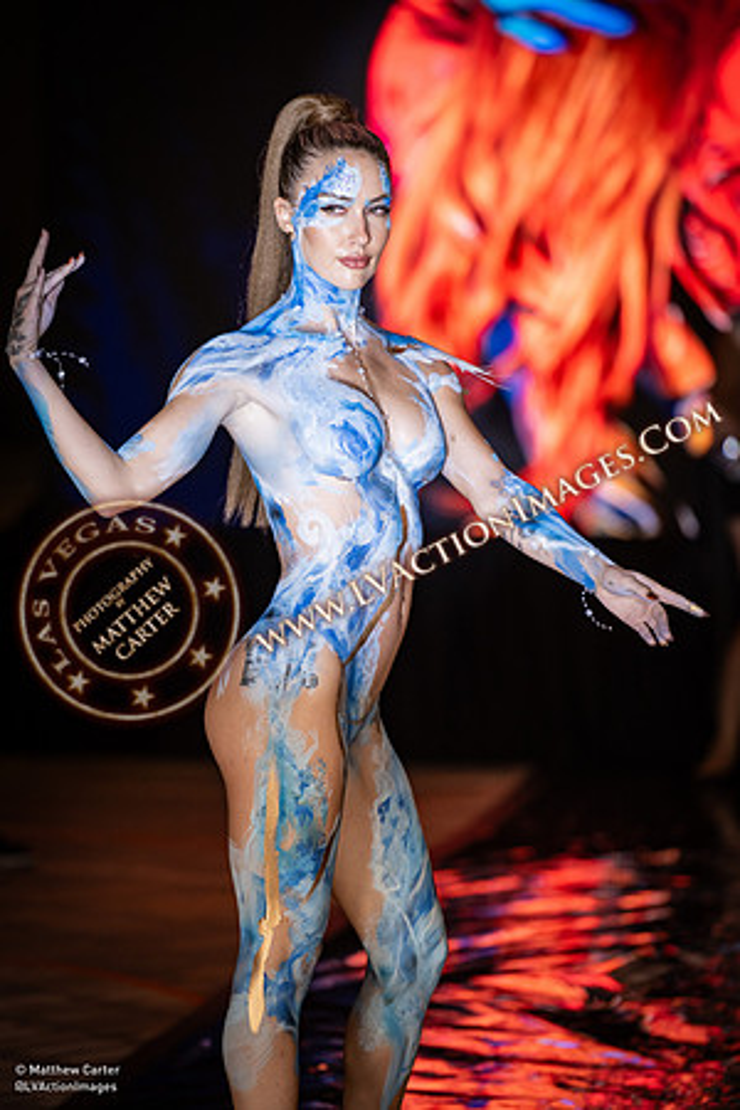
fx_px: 6166
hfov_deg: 6.9
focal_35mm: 200
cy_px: 555
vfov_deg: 10.3
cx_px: 370
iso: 1250
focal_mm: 200
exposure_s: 1/320
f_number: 2.8
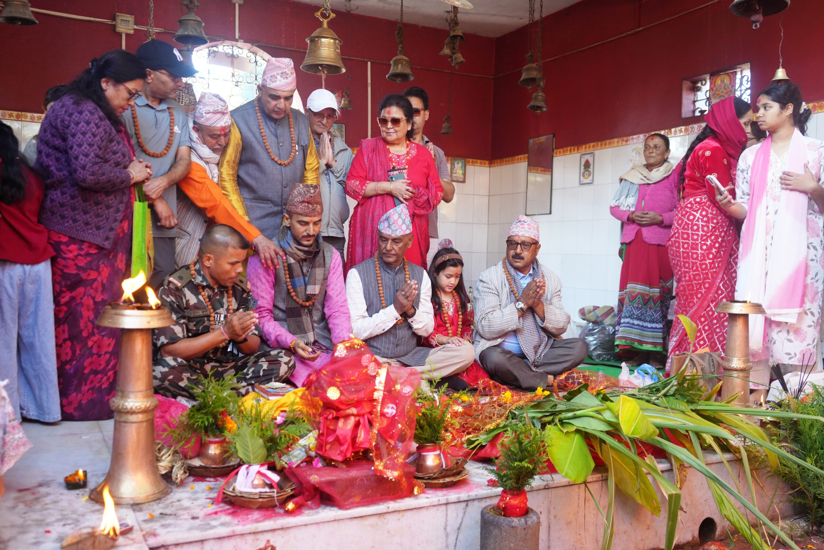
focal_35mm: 31
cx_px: 412
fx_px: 710
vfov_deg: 42.3
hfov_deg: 60.3
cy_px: 275
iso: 1000
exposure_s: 1/160
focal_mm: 31
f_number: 4
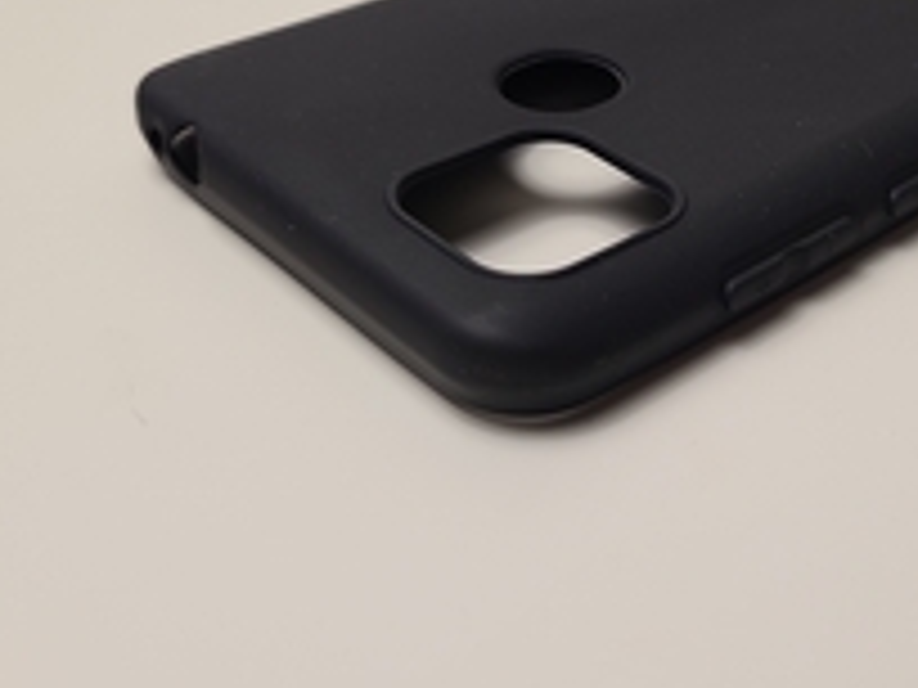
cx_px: 698
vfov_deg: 28.1
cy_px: 166
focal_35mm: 51
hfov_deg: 36.5
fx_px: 1352
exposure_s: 1/100
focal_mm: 5.4
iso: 64
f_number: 1.8
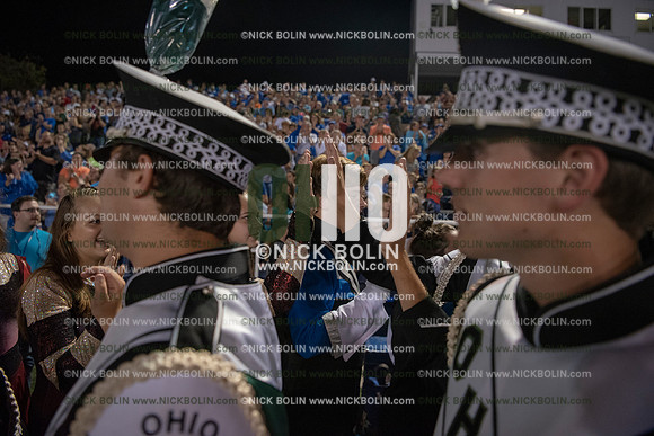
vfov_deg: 53.2
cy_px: 218
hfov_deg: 73.7
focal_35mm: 24
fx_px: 436
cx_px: 327
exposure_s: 1/500
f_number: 3.2
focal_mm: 24
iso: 3200
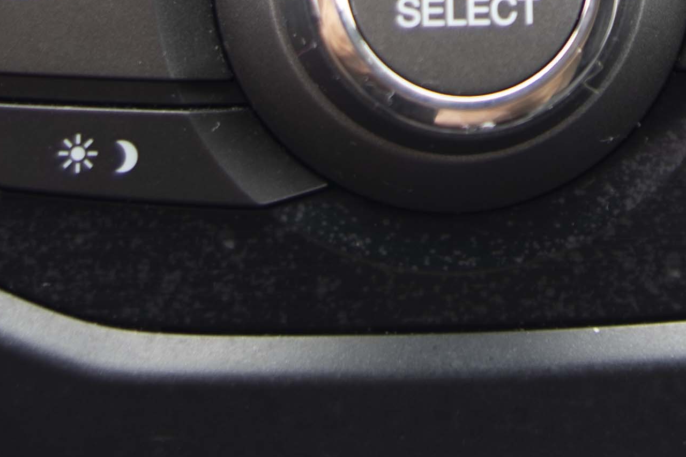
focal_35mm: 138
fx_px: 2630
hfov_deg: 14.7
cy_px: -658
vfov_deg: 8.9
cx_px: 607
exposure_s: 1/80
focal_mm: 24
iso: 100
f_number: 2.8
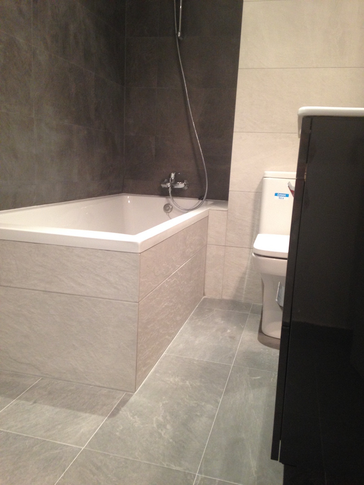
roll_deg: -2.7
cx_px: 182
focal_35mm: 33
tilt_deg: -10.8
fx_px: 463
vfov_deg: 55.4
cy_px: 242
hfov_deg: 42.9
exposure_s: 1/20
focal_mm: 4.12
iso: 160
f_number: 2.4
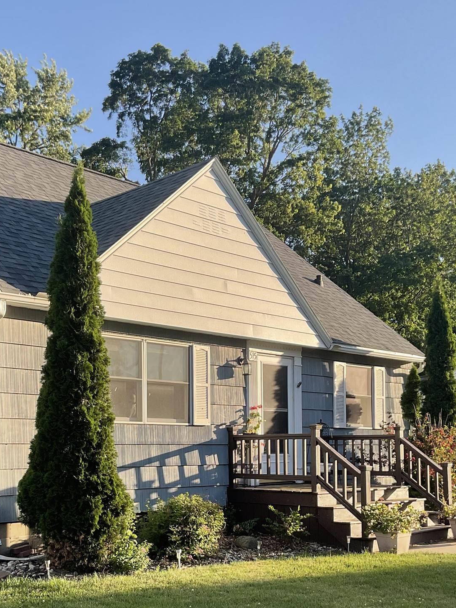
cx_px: 176
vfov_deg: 40.4
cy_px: 435
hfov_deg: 31.4
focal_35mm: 46
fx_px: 808
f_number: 1.8
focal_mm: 3
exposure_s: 1/442
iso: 16
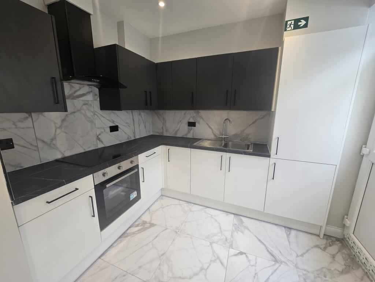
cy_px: 141
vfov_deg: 89.9
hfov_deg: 106.2
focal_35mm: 13
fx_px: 141
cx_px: 188
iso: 50
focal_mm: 2.2
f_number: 2.2
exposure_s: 1/50
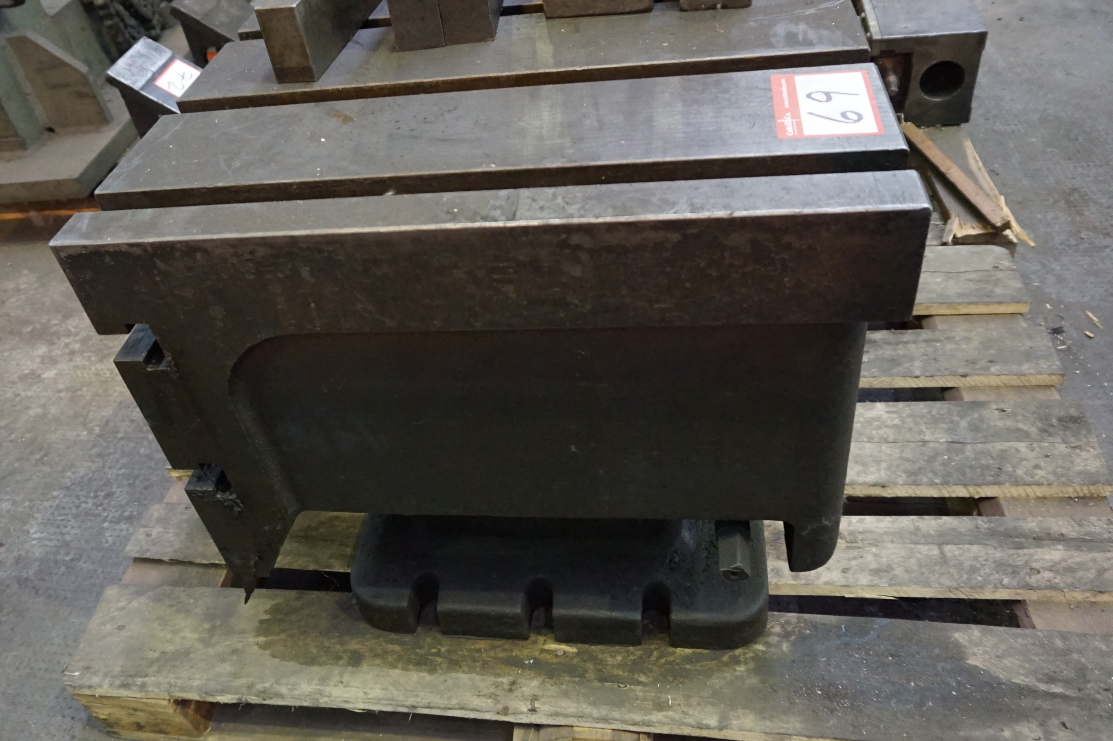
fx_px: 896
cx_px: 502
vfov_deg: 44.9
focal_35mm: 29
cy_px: 352
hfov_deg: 63.5
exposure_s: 1/25
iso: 3200
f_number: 3.5
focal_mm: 16
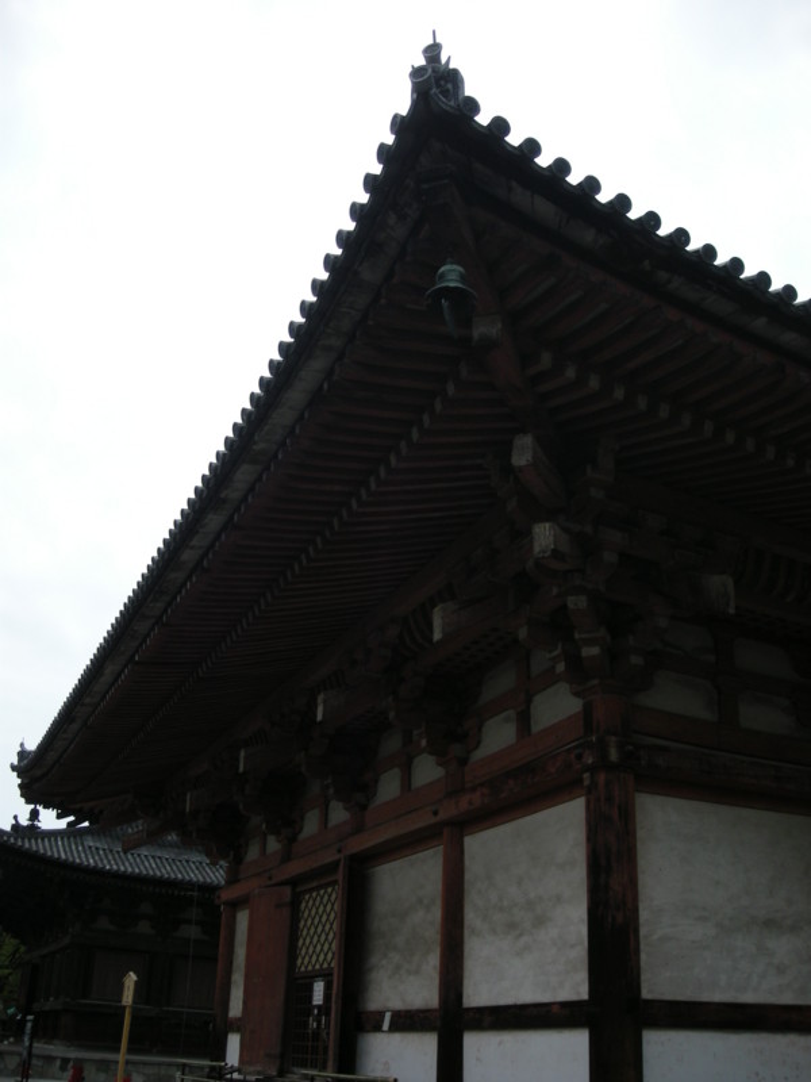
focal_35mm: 35
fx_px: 1093
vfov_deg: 52.6
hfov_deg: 40.7
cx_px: 406
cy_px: 541
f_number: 5.7
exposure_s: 1/316
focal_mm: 5.7
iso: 50
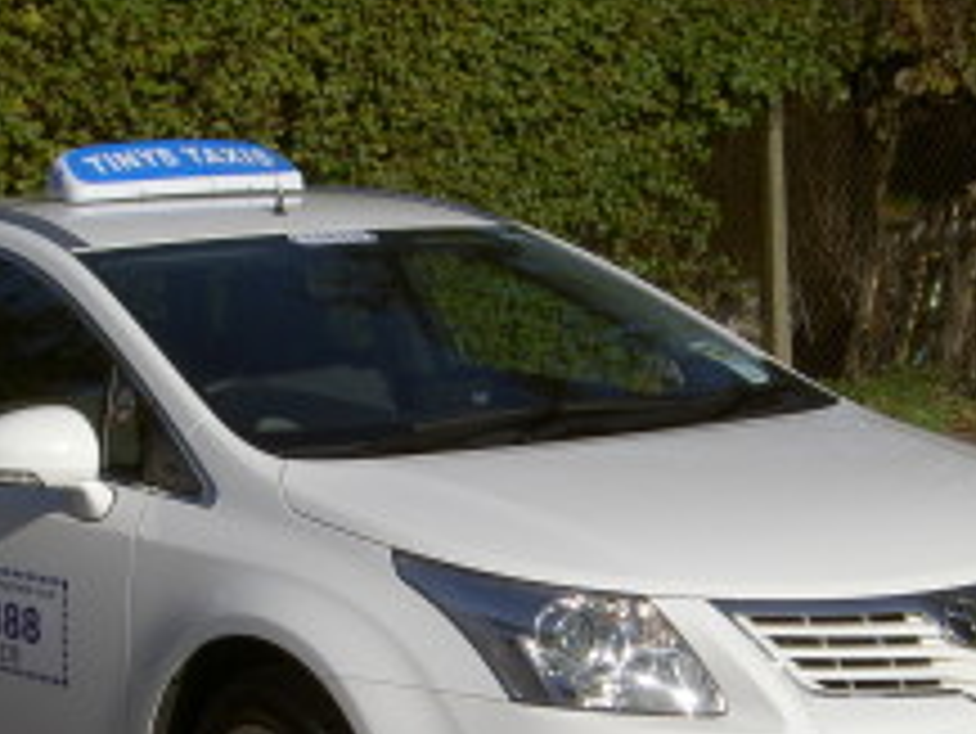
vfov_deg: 13.2
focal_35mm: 111
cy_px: 684
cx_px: 495
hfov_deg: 17.7
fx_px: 3131
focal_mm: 7.7
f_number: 5.7
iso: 50
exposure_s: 1/800
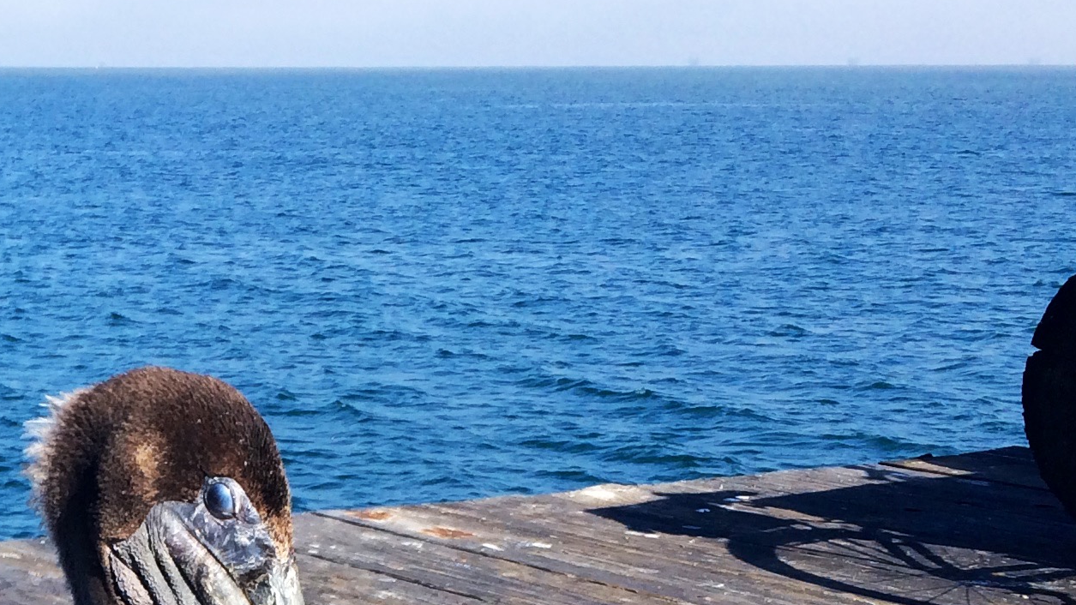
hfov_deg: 24.0
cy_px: 985
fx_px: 2425
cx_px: 15
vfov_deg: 13.2
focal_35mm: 85
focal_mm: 4.12
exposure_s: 1/1414
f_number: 2.2
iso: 32
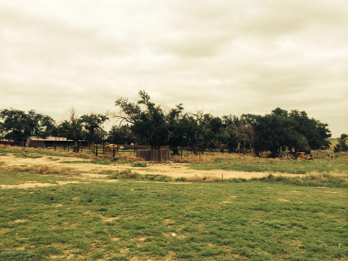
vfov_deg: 46.8
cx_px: 174
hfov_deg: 60.0
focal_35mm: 30
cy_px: 130
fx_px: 302
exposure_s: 1/3425
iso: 40
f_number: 2.2
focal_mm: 4.12
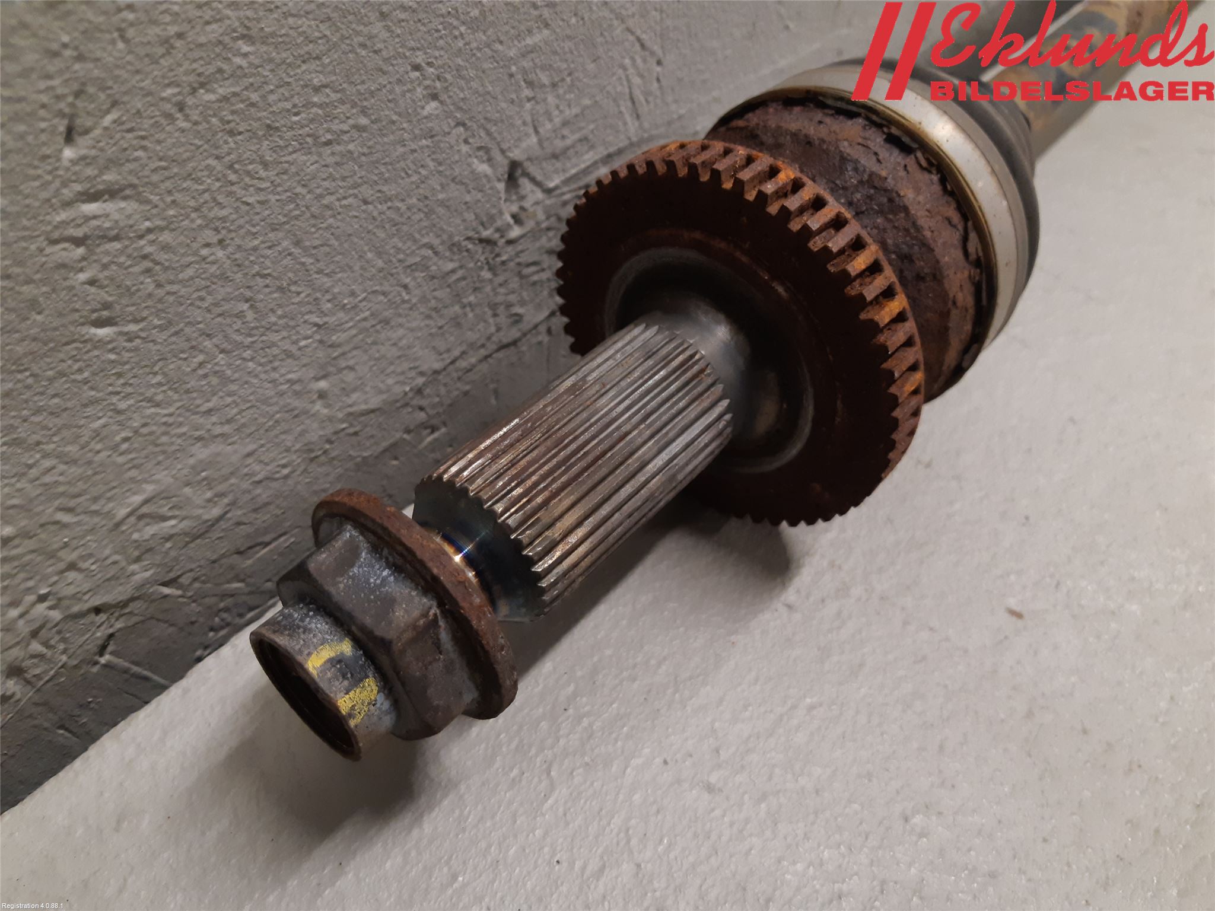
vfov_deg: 53.1
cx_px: 608
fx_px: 913
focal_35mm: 26
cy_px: 456
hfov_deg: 67.3
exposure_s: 1/50
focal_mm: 3.93
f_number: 1.7
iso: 160
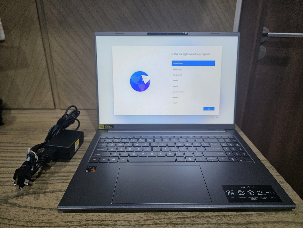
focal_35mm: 23
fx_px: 201
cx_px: 152
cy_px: 114
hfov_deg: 73.9
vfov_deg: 58.9
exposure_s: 1/100
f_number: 1.7
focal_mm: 6.3
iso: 200
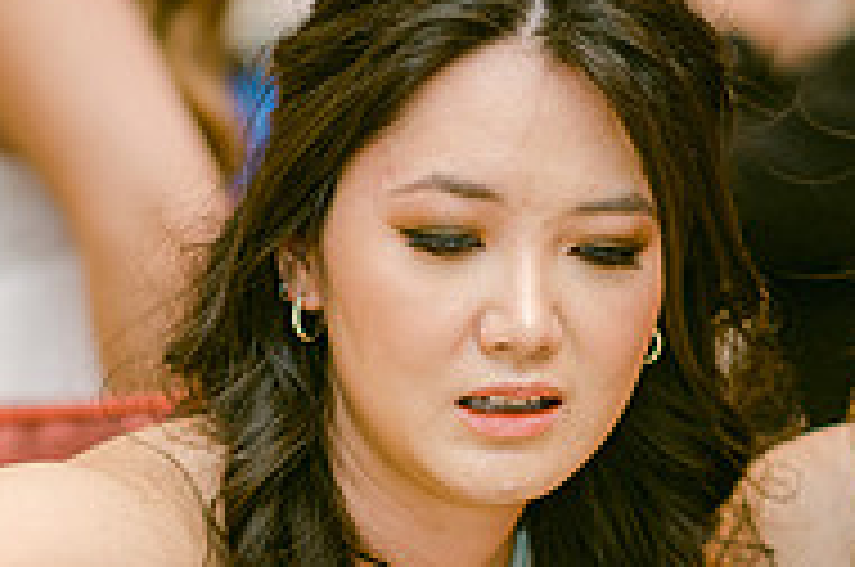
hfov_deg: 7.9
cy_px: 405
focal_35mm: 260
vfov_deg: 5.3
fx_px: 6165
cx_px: 351
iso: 320
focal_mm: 85
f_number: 2
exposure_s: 1/125
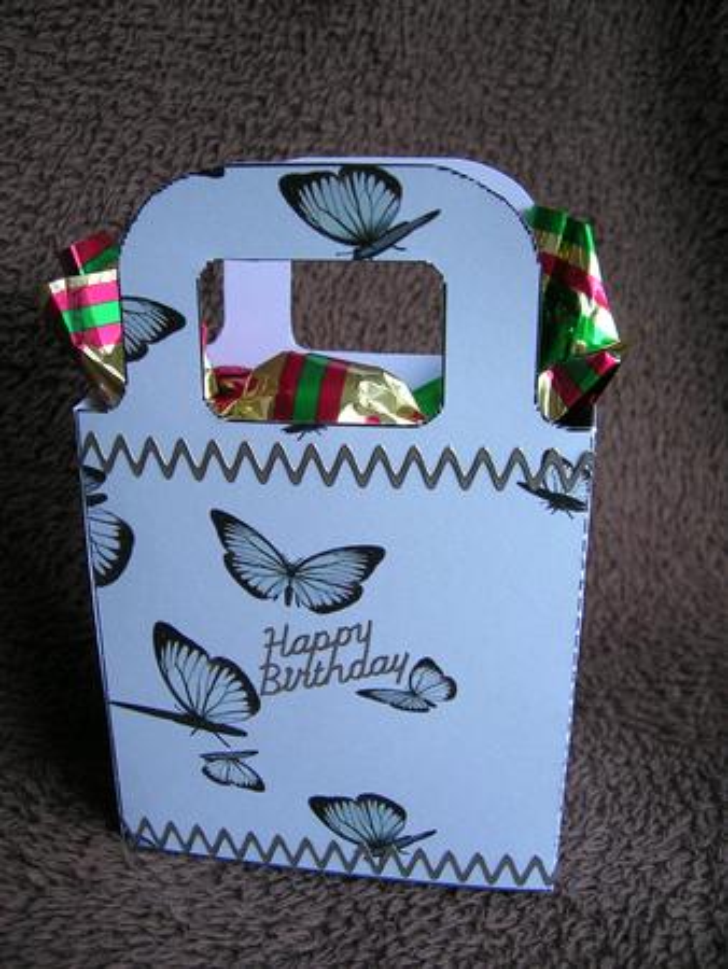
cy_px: 484
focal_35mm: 35
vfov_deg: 52.6
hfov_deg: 40.7
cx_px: 364
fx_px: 981
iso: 50
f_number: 2.8
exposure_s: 1/57.2
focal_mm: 5.4
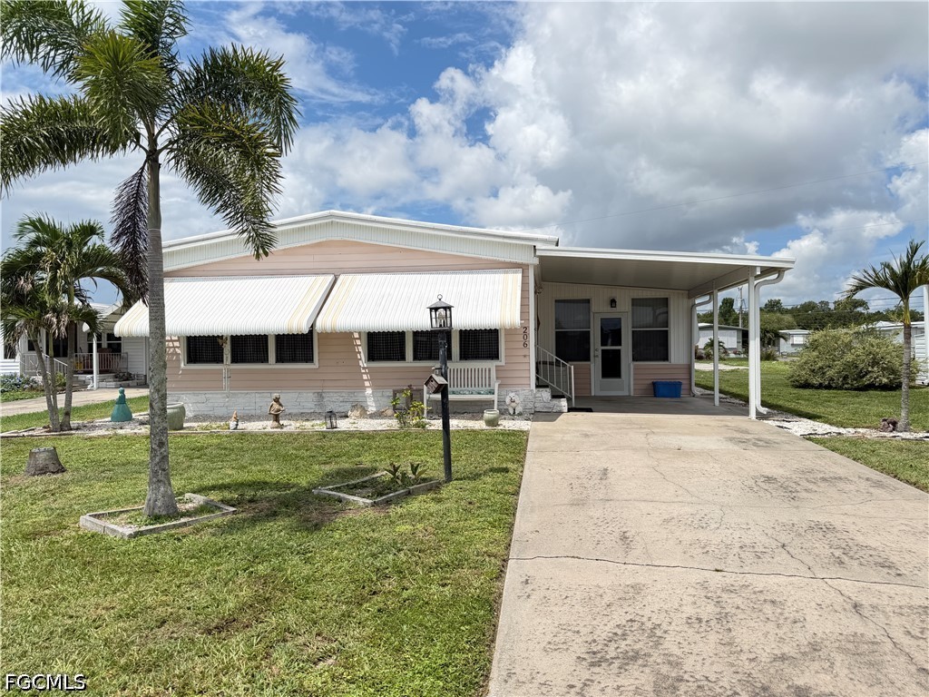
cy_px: 348
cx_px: 464
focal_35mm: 24
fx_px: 644
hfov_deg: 71.6
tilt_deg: +0.2
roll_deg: +0.9
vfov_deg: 56.8
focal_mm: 6.76
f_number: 1.78
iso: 80
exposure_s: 1/5714
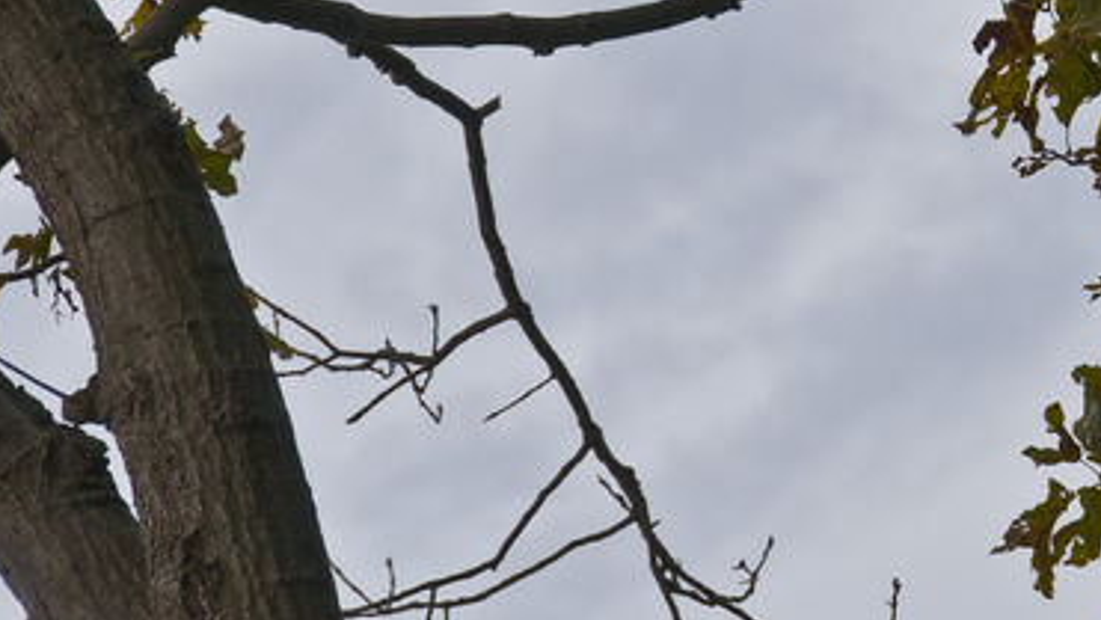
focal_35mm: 457
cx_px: 944
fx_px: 13347
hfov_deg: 4.7
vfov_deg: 2.7
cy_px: -123
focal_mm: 120
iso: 200
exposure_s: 1/320
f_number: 8
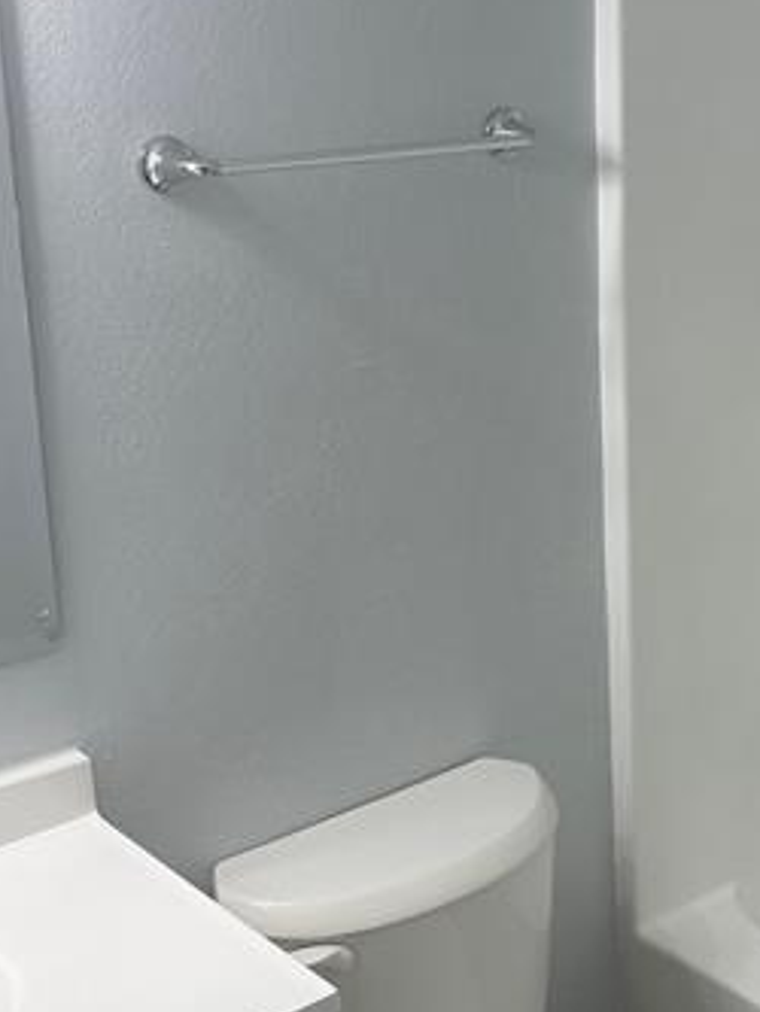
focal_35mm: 60
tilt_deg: -15.7
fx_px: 1755
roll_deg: +0.5
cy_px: 444
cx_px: 608
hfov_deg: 24.1
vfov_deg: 32.1
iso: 64
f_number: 1.6
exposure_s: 1/120
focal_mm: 5.96
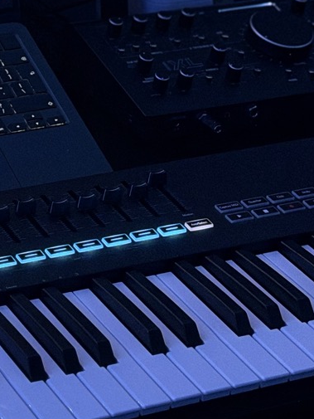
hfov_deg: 9.6
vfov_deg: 12.5
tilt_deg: -17.2
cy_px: -158
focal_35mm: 152
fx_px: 1838
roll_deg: -3.0
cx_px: -114
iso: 250
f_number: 1.78
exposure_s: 1/40
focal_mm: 6.76
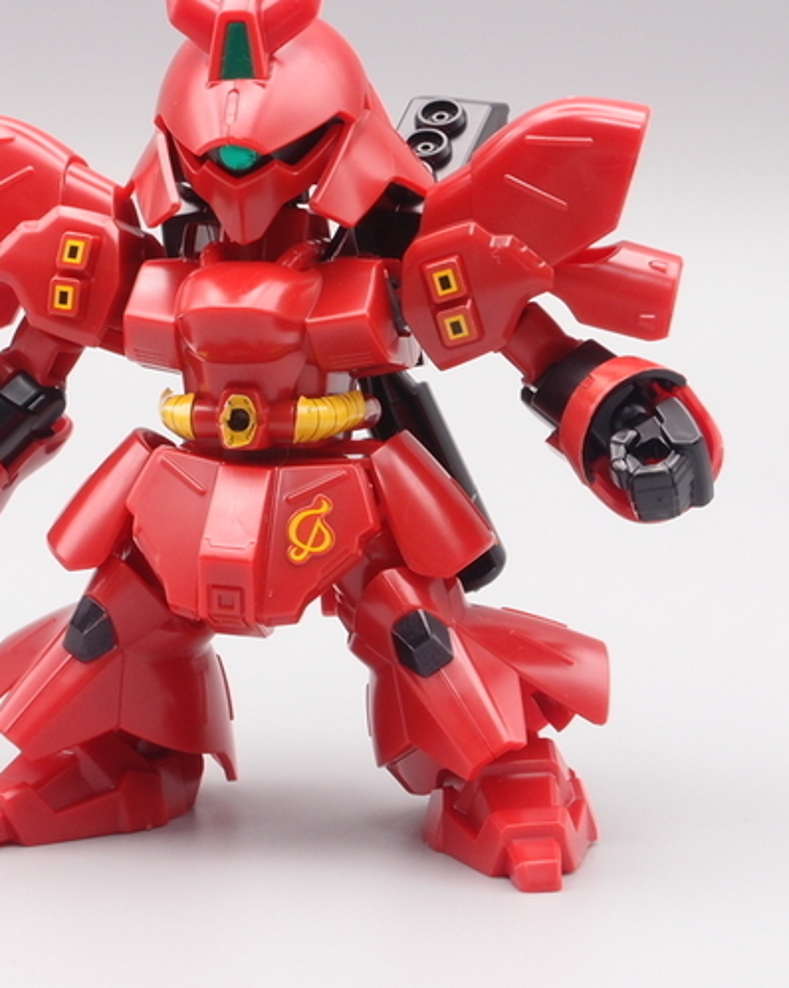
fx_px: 2979
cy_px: 411
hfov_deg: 15.1
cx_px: 254
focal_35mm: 102
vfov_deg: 18.8
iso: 100
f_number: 8
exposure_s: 1/8
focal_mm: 14.05
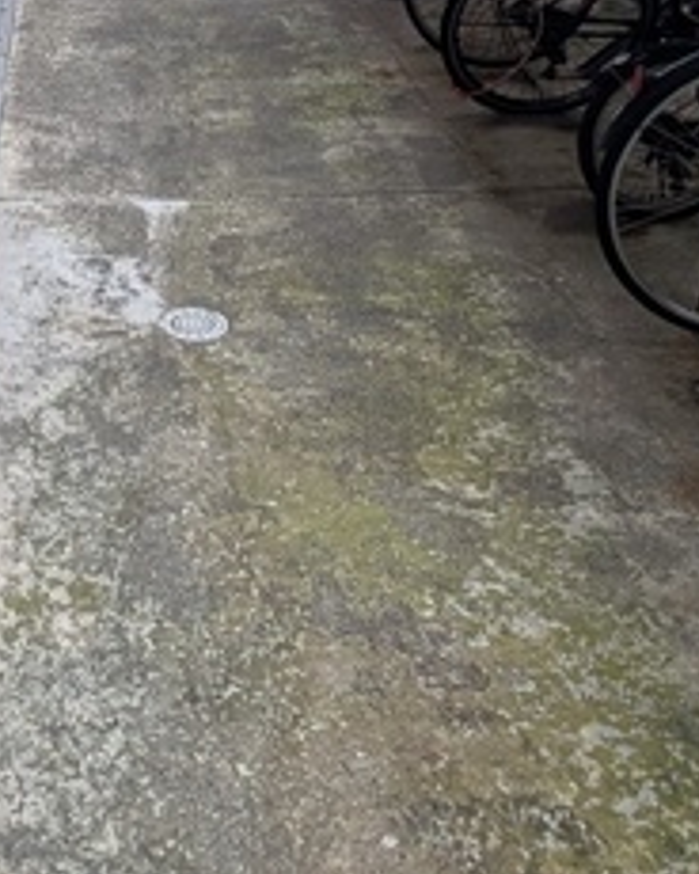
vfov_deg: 31.2
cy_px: 57
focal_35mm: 57
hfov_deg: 25.9
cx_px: 84
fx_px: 1474
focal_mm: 1.83
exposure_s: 1/703
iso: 36
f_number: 2.2
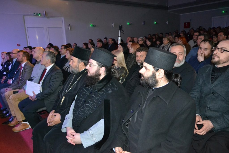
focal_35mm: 27
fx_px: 172
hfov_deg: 67.4
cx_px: 114
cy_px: 76
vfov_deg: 47.9
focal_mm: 18
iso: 3200
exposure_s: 1/60
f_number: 3.5
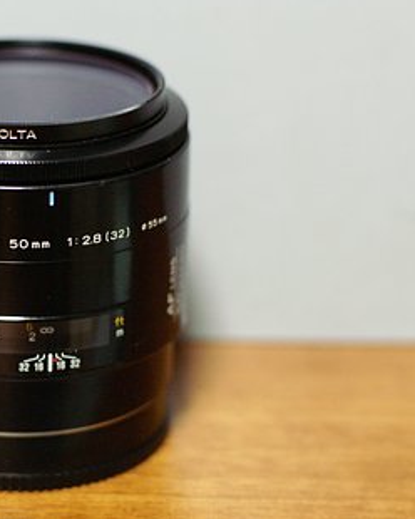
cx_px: 18
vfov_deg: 16.6
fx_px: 1781
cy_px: 238
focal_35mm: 116
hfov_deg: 13.1
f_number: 2.8
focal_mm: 50
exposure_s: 1/25
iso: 1600
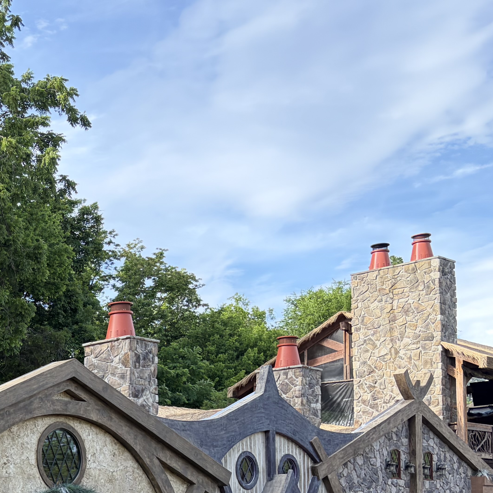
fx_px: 999
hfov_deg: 25.1
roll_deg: +0.6
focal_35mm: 62
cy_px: 469
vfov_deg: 26.5
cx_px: -92
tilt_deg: +3.3
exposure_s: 1/708
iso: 64
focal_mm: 5.96
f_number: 1.6
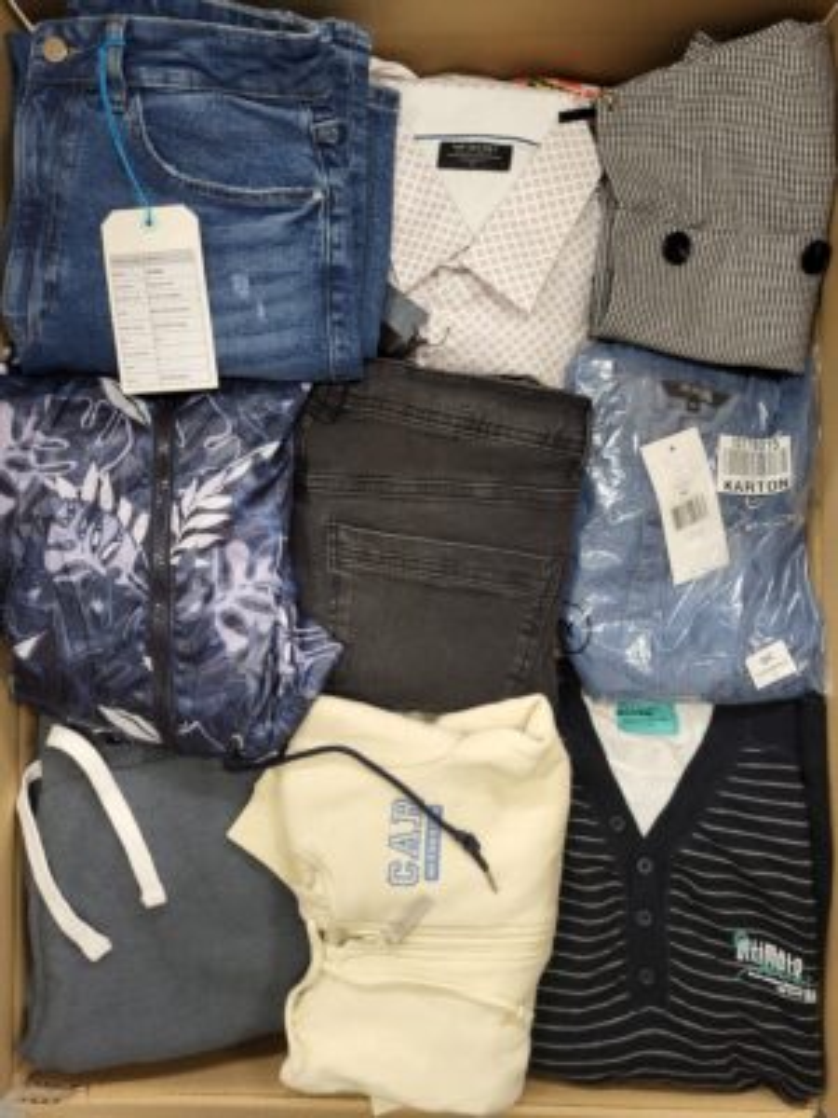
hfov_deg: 53.1
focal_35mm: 26
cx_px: 419
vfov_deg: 67.3
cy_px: 559
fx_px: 839
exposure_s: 1/50
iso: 320
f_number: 1.8
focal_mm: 5.4
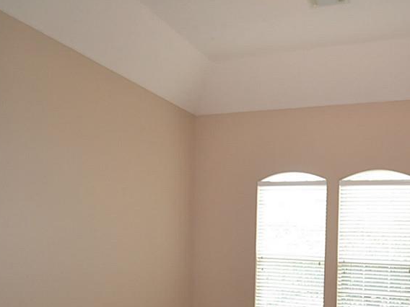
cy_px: 231
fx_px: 308
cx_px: 325
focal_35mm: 26
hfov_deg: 62.0
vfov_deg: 50.8
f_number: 4
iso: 400
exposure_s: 1/60
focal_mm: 10
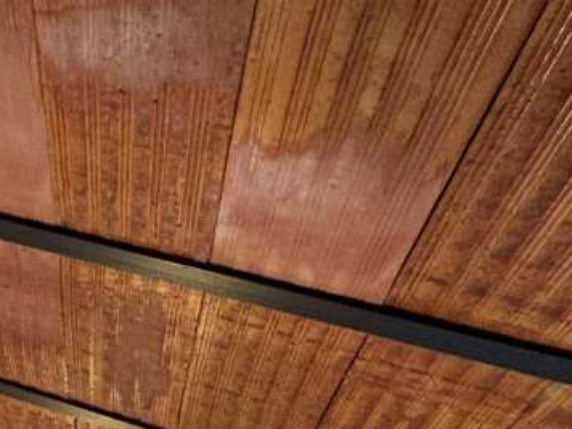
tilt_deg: -3.1
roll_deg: -0.5
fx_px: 975
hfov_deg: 21.6
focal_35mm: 59
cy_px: 878
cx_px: -447
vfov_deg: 17.3
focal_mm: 2.22
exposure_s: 1/100
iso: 100
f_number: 2.2
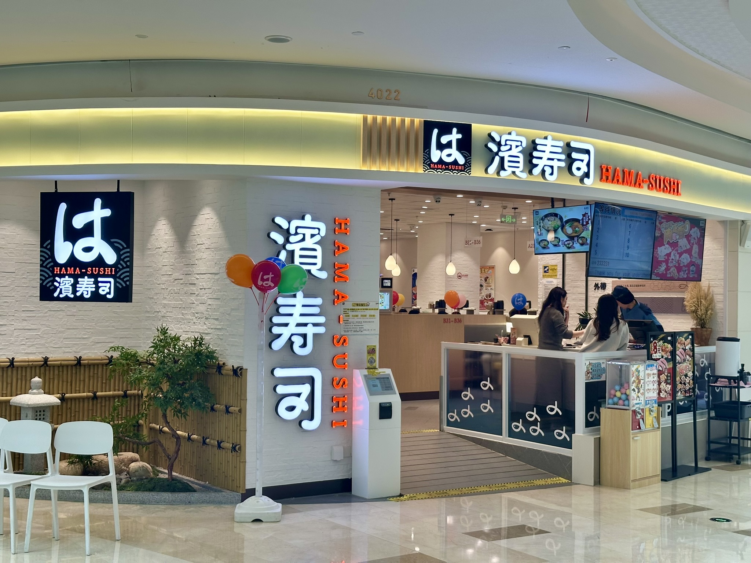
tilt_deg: +1.4
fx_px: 1041
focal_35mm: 48
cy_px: 282
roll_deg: -0.9
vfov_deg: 30.3
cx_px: 376
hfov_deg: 39.7
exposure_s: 1/167
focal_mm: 6.86
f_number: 1.78
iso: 50
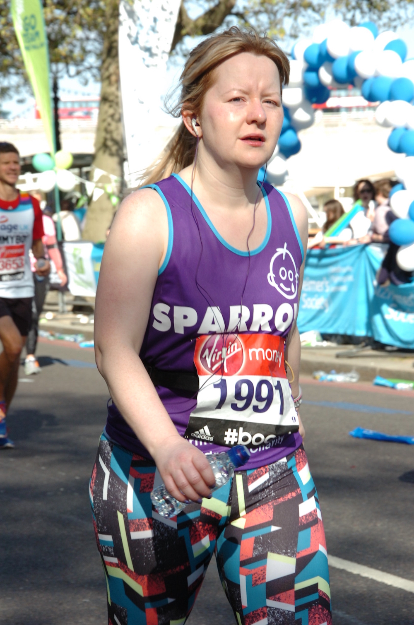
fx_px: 1949
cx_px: 207
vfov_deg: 18.2
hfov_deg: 12.1
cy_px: 312
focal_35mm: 112
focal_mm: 75
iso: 400
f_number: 9
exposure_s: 1/250
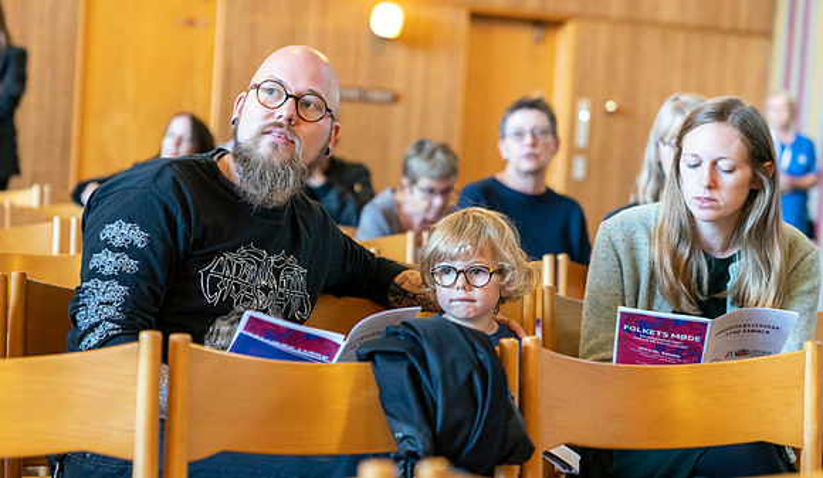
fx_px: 1717
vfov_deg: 15.9
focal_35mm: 78
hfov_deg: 27.0
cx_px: 395
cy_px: 235
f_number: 2.8
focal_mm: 70
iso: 6400
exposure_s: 1/250
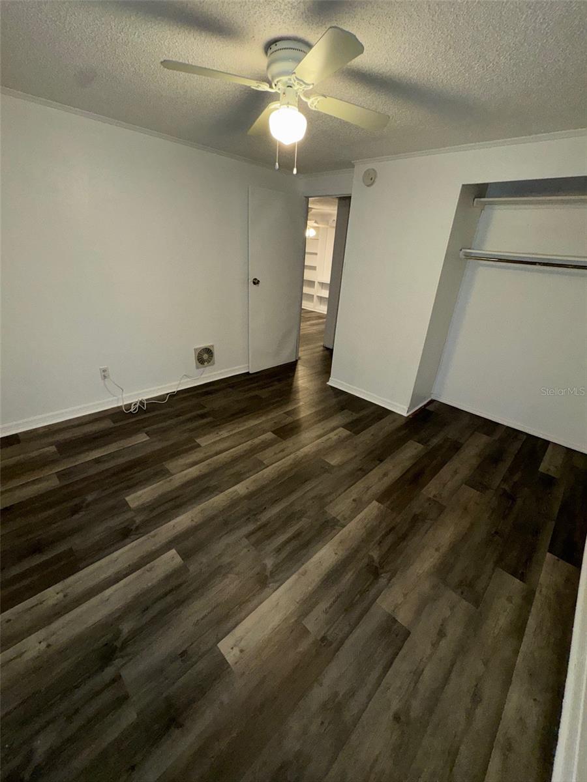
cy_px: 391
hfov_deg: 85.7
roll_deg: -2.9
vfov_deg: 102.1
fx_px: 317
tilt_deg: -24.5
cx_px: 294
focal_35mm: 14
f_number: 2.2
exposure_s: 1/60
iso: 125
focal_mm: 2.22
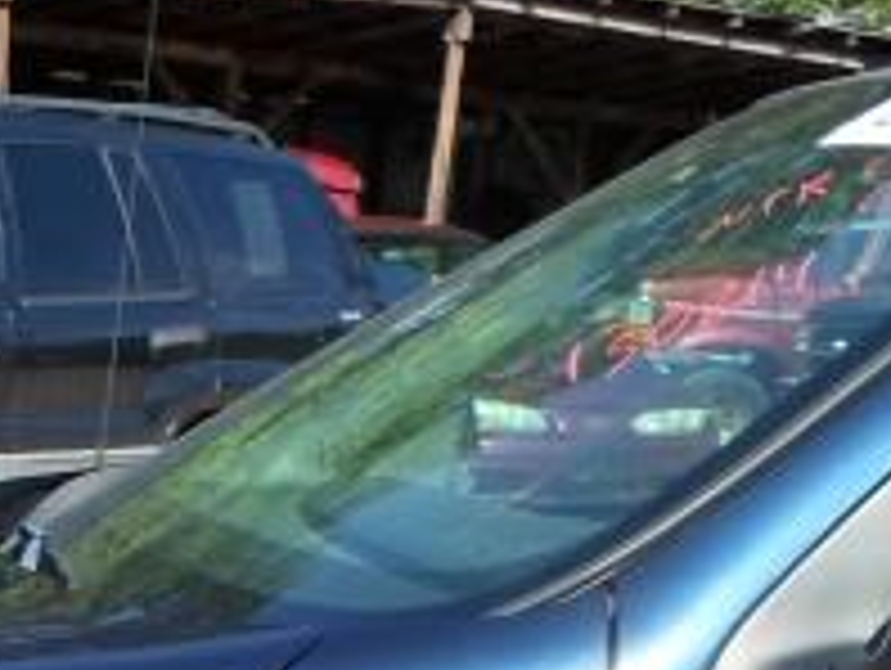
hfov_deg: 18.9
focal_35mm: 101
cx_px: 0
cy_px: 1075
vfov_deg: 13.6
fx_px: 2603
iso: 80
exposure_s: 1/750
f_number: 2.5
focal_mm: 4.5
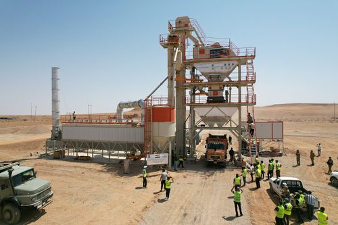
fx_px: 206
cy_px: 112
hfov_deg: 78.6
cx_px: 169
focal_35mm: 22
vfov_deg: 57.2
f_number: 2.8
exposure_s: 1/2500
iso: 100
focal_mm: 8.38
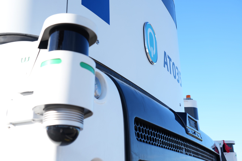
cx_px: 121
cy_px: 80
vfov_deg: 31.2
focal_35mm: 43
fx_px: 289
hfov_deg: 45.4
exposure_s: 1/100
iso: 100
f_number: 8
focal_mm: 43
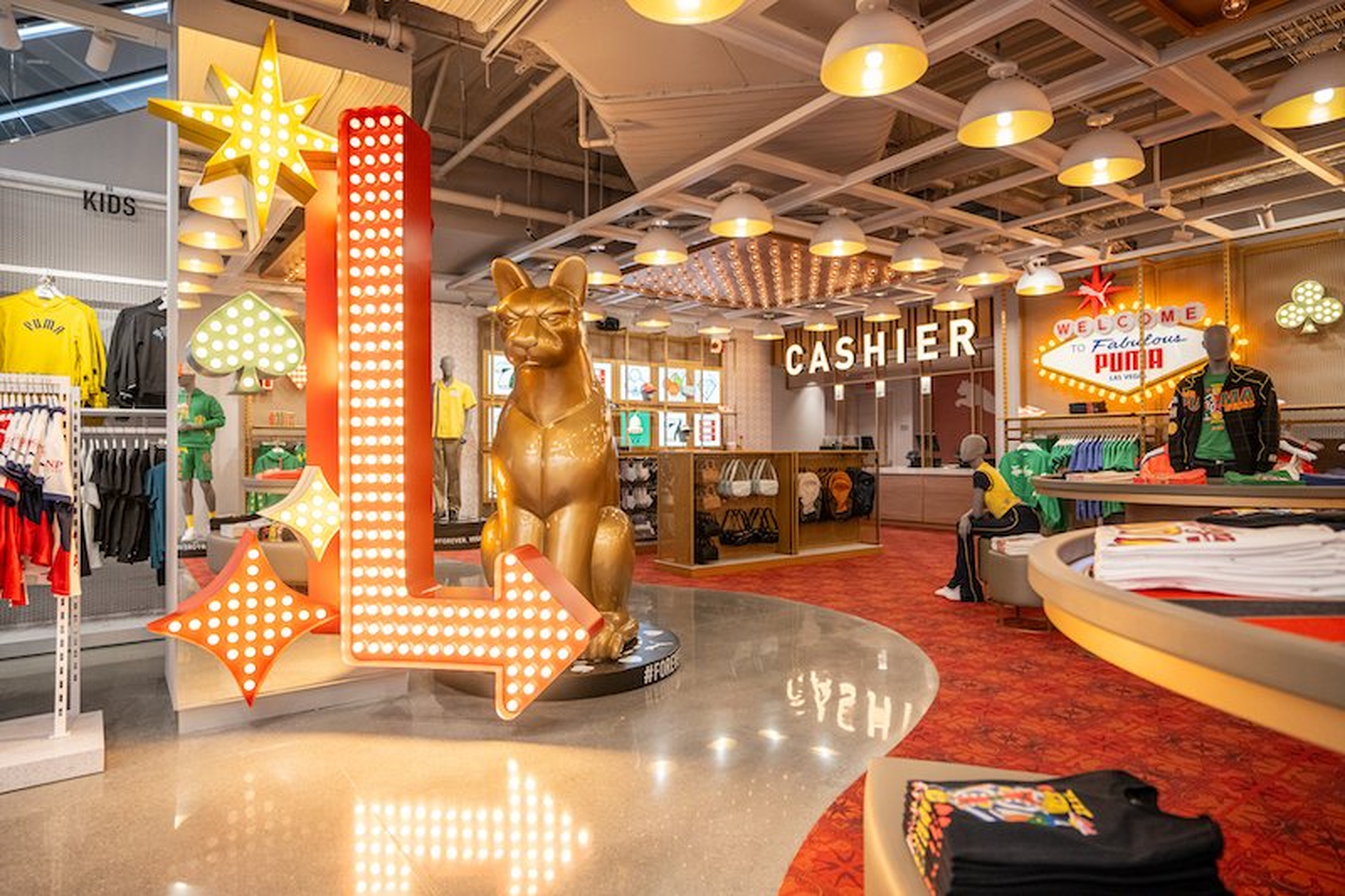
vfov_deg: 61.9
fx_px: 747
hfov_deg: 84.0
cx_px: 672
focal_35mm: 20
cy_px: 448
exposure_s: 1/1000
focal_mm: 20
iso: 1250
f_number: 2.8
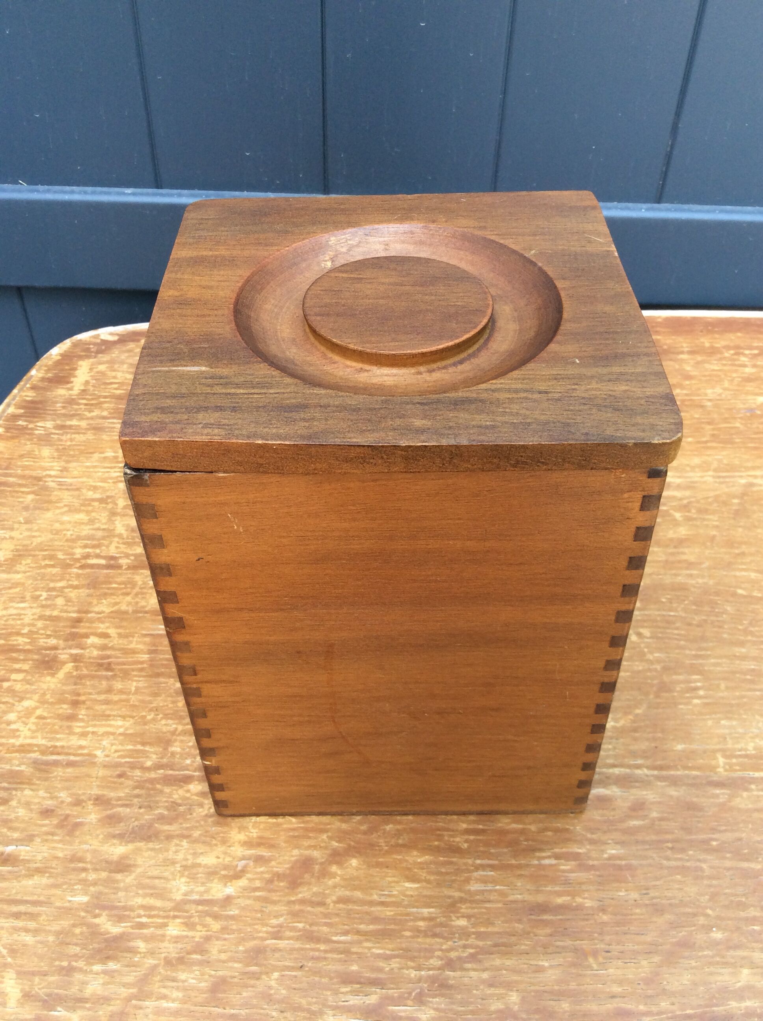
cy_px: 510
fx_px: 943
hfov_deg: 44.1
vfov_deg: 56.9
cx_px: 382
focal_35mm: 32
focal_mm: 3.3
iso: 40
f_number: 2.4
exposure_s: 1/100
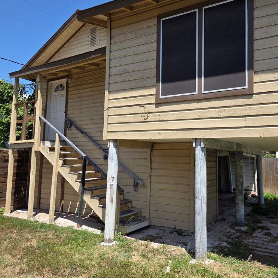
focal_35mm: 28
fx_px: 254
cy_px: 136
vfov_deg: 57.3
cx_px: 165
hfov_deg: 56.9
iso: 80
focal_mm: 6.3
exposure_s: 1/4145
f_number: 1.7
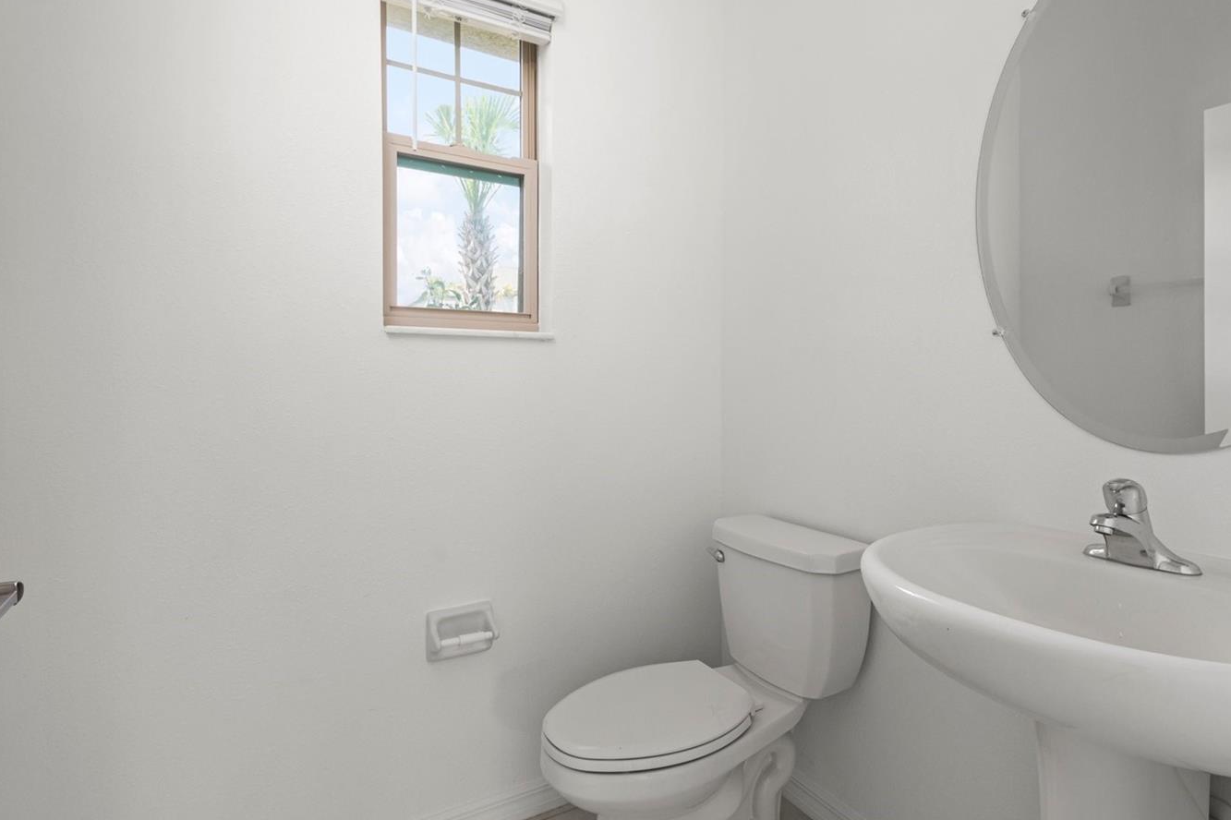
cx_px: 659
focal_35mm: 18
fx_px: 615
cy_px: 381
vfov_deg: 67.3
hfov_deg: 89.9
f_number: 7.1
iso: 640
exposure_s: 1/13
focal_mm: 10
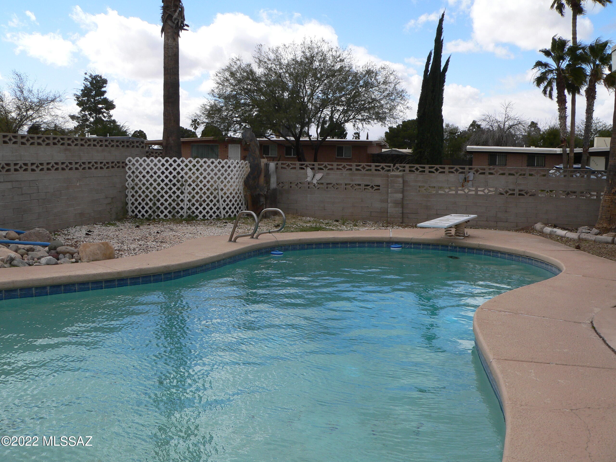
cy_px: 231
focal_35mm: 36
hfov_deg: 51.4
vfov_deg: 39.7
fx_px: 641
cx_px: 308
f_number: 4.6
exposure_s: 1/500
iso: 80
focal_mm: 6
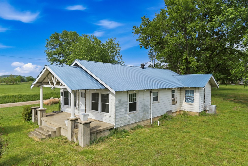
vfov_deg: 49.5
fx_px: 179
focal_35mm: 26
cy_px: 85
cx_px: 122
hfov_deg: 69.4
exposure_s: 1/2500
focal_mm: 8.7
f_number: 1.8
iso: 200
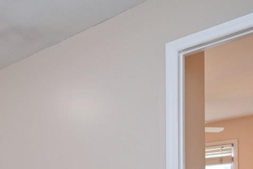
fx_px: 309
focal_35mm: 44
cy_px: 206
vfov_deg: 26.8
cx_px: -10
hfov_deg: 38.6
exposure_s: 1/60
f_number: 4
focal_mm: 14
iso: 560
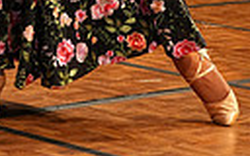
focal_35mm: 221
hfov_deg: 9.3
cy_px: -195
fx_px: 1506
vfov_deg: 5.8
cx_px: -67
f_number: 5.6
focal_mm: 48
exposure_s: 1/200
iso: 2500
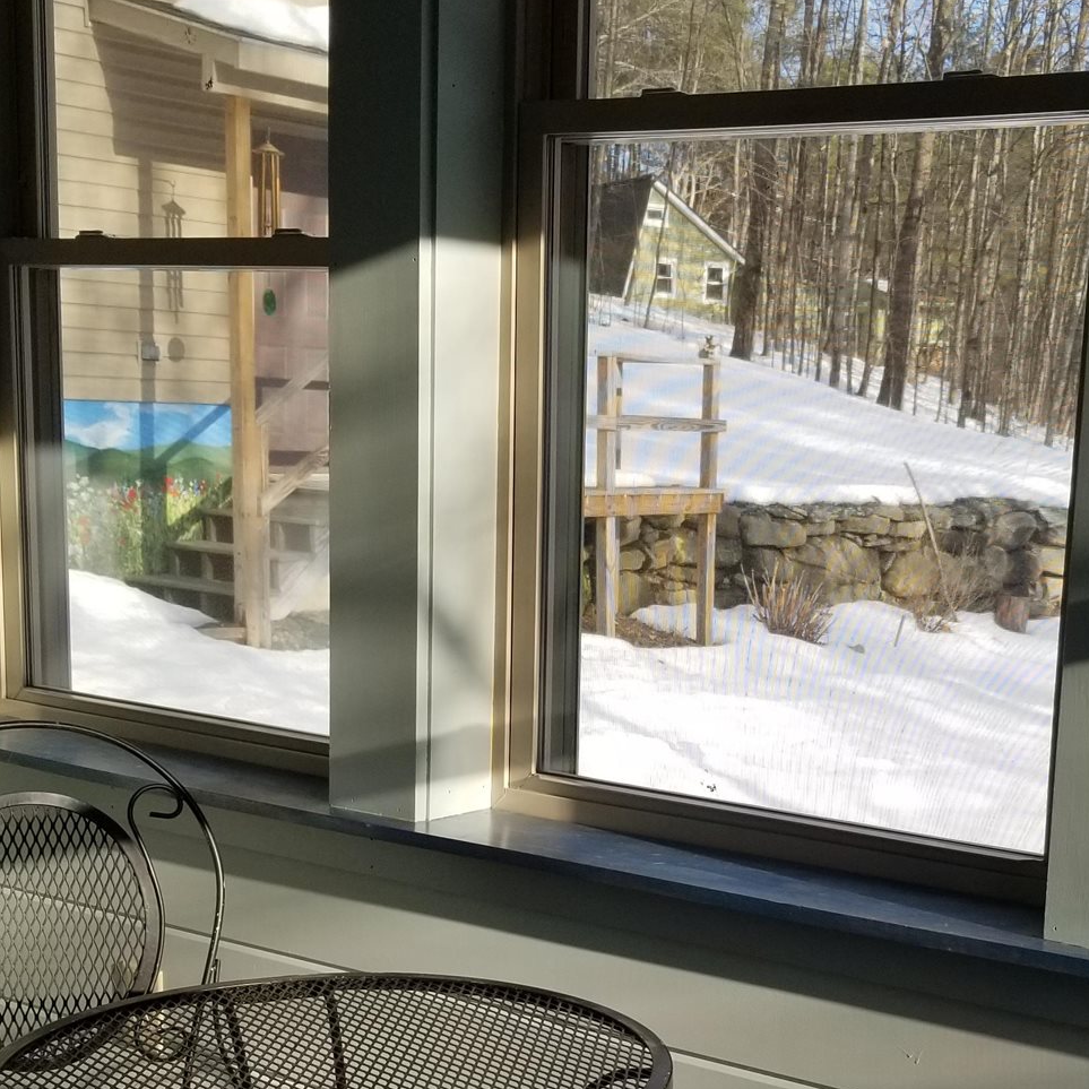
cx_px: 741
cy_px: 768
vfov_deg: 30.7
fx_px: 1958
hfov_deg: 30.8
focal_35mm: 55
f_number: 1.7
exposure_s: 1/450
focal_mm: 4.3
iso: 50
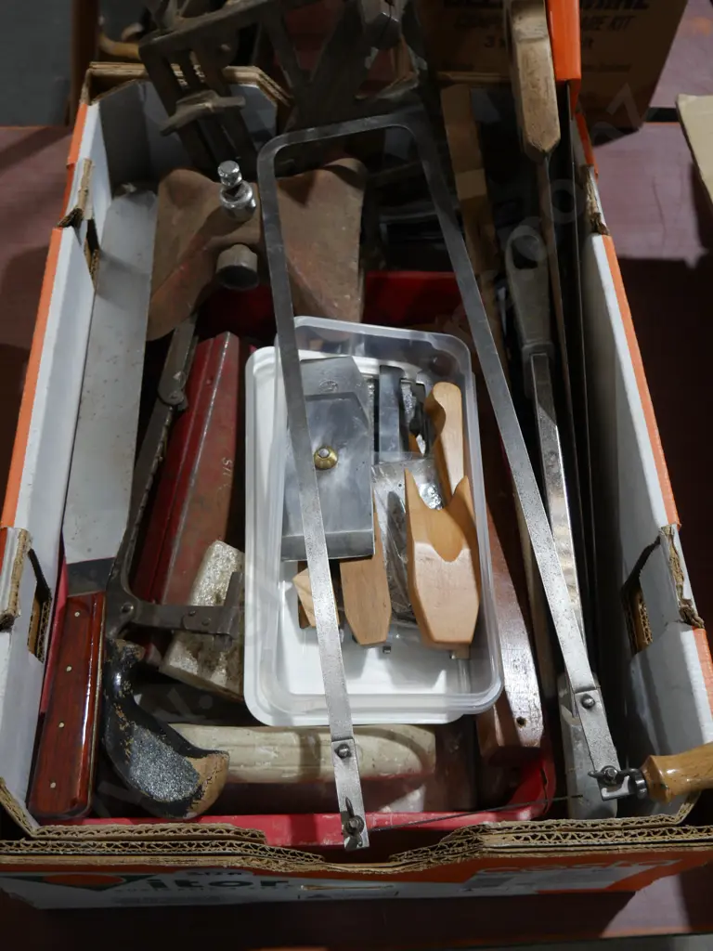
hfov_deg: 41.8
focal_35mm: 34
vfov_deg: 54.0
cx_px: 356
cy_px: 476
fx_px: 934
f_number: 4
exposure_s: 1/60
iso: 320
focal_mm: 17
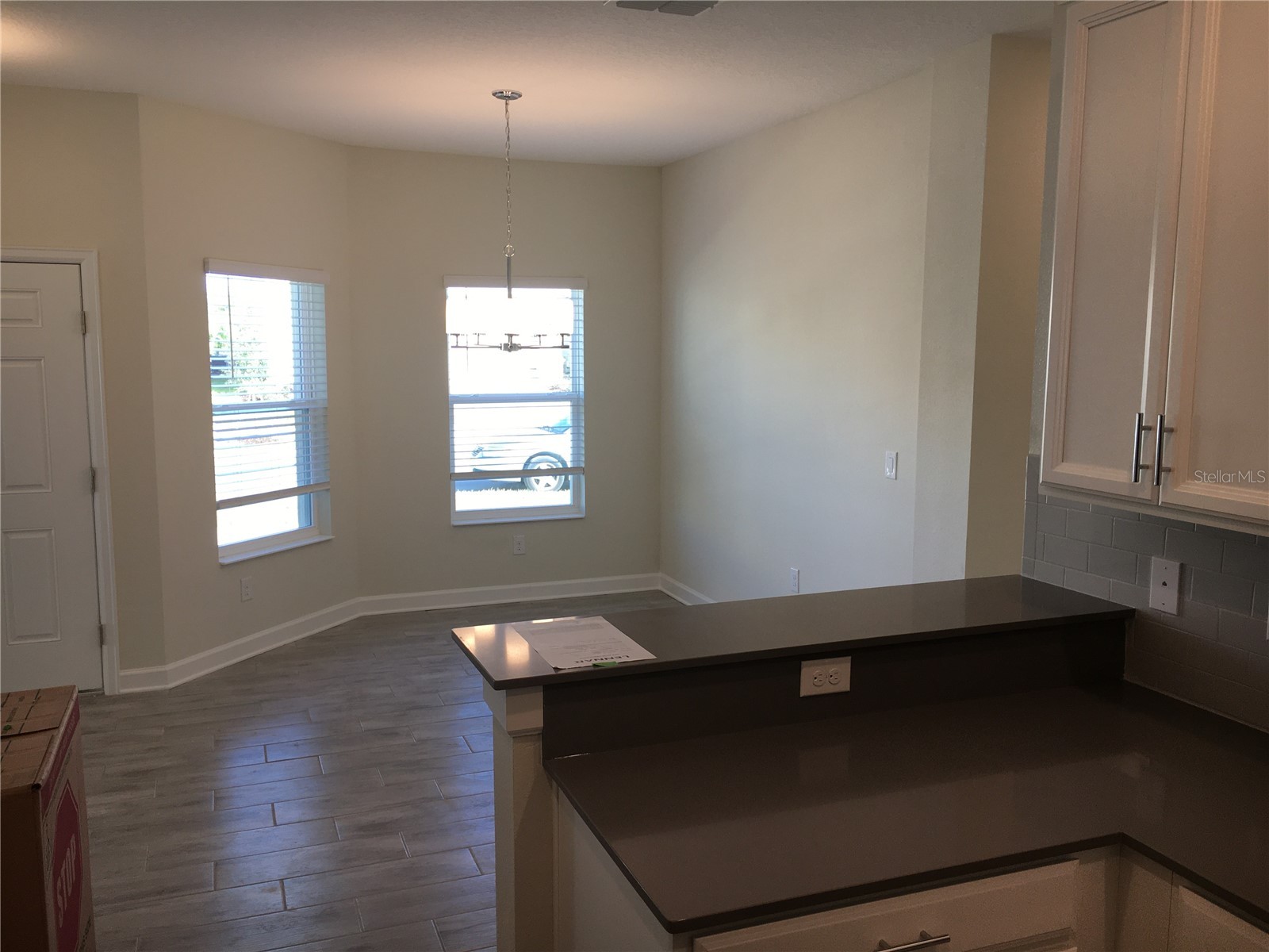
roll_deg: -1.0
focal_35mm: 29
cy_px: 476
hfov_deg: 61.7
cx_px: 634
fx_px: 1063
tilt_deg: -6.8
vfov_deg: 48.2
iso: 32
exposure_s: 1/60
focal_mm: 4.15
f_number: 2.2
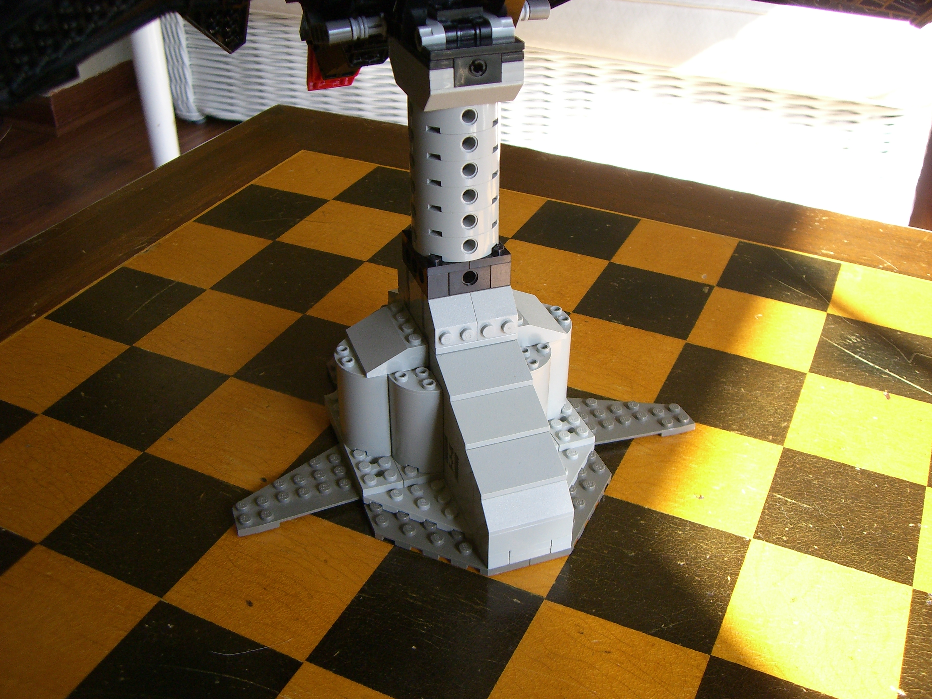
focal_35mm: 38
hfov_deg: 49.0
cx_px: 466
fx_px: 1023
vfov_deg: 37.7
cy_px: 350
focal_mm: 6.2
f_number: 2.7
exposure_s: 1/200
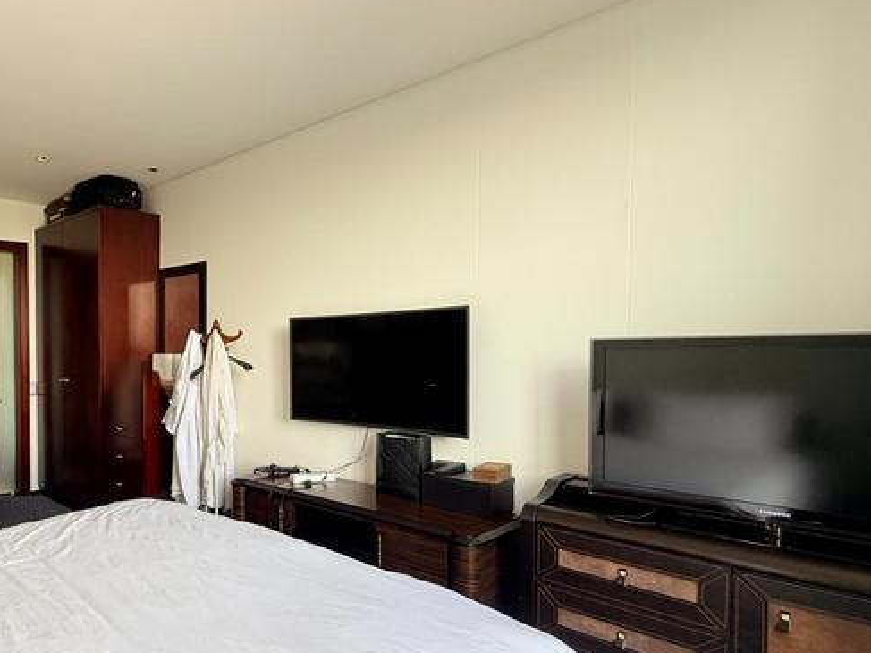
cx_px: 166
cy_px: 372
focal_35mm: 23
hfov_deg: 66.7
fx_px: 579
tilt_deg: -1.6
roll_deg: +0.5
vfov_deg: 58.6
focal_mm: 2.22
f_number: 2.2
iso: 80
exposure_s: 1/99
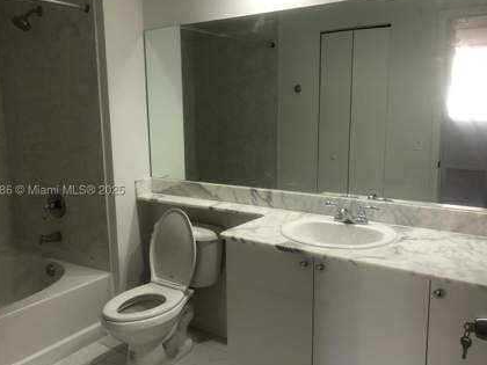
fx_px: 450
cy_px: 192
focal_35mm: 32
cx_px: 227
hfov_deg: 56.8
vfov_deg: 44.1
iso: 32
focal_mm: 4
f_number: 1.8
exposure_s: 1/30
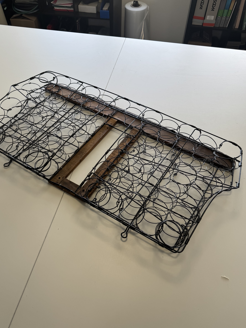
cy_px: 167
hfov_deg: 48.1
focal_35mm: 29
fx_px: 275
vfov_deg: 61.7
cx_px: 106
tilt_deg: -51.4
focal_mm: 6.76
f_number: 1.78
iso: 64
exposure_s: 1/210
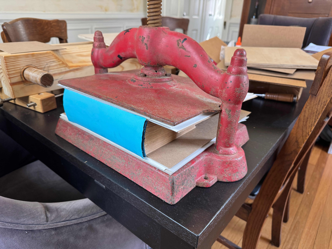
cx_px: 166
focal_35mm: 24
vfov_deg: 56.8
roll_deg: -2.0
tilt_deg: -25.9
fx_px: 230
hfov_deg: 71.6
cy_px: 124
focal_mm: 6.76
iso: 200
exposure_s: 1/60
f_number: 1.78
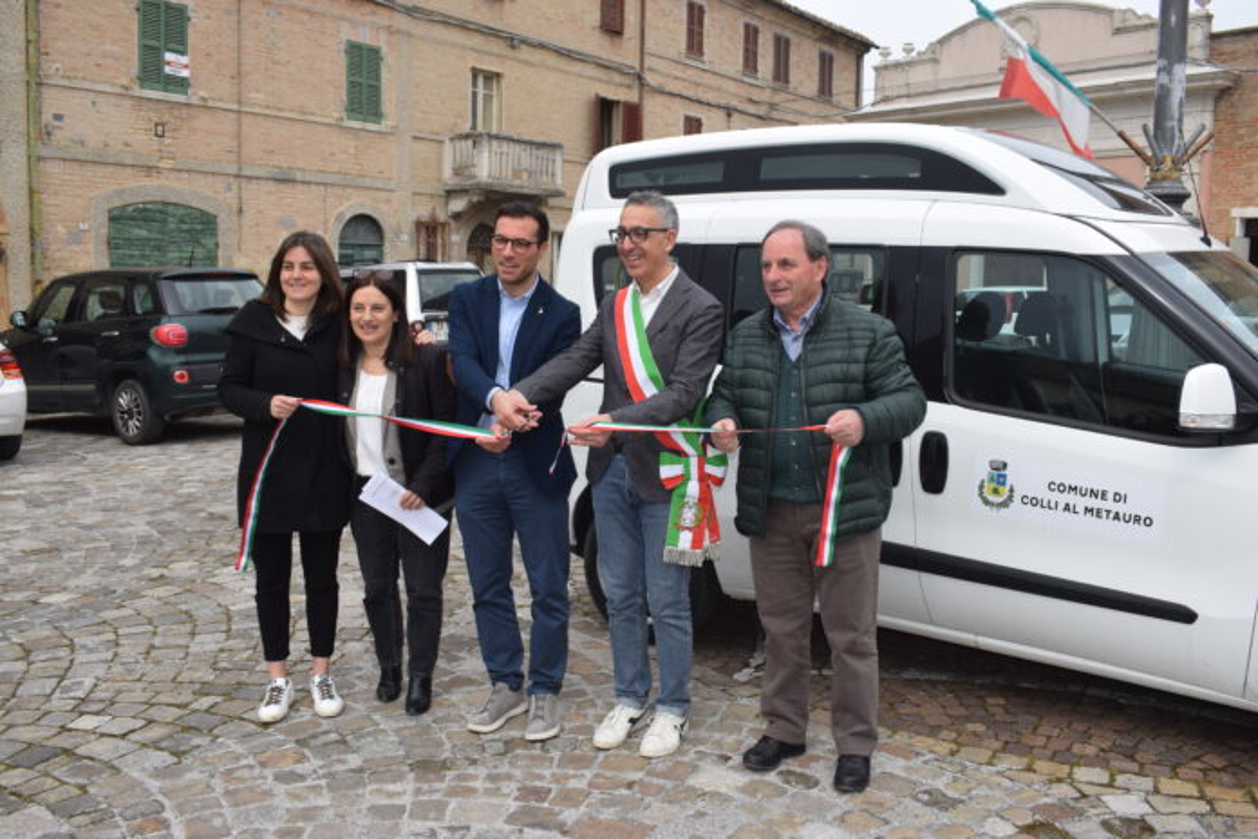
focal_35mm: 33
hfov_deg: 57.2
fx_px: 1153
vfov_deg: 40.0
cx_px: 629
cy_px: 420
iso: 100
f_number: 8
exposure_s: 1/200
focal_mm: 22
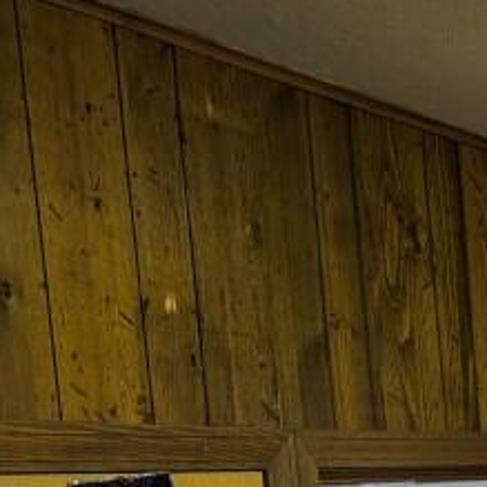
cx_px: 916
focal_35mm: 99
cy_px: 705
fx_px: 1576
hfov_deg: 14.9
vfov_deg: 16.2
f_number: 1.68
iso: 86
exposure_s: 1/24
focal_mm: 6.9
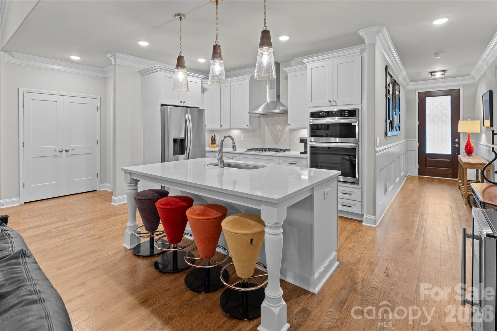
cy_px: 166
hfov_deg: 93.3
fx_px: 235
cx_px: 248
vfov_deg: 70.4
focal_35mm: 17
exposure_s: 1/2.5
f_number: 7.1
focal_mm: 17
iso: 400
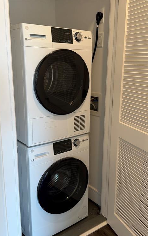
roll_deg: -0.3
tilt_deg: -13.6
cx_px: 78
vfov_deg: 55.3
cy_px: 121
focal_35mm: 35
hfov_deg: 36.3
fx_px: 226
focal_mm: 6.76
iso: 160
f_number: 1.78
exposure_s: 1/120
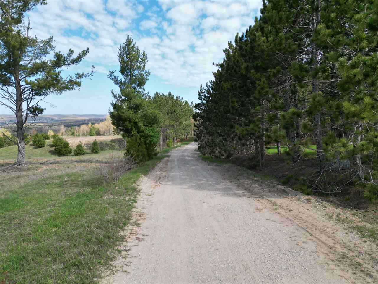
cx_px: 189
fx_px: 262
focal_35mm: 24
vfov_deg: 56.8
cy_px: 142
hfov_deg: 71.6
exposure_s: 1/2000
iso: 120
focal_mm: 6.72
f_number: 1.7
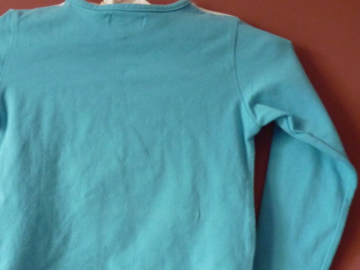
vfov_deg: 29.8
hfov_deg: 38.7
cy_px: 205
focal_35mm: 48
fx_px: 499
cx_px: 96
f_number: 2.8
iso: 400
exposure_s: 1/8
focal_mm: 5
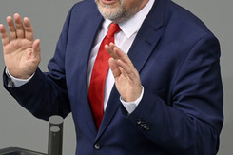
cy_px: 54
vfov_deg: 1.9
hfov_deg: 2.9
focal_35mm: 718
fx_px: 4644
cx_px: 82
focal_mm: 390
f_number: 5.6
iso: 6400
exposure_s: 1/250
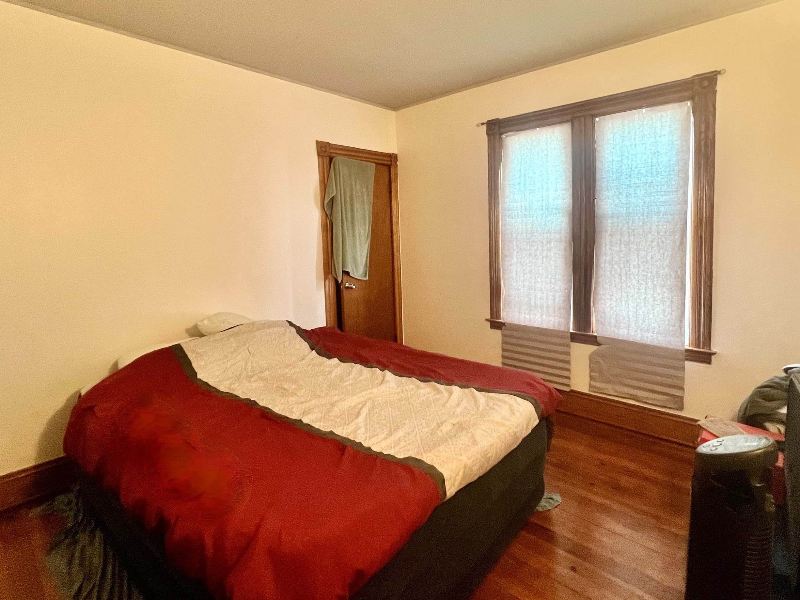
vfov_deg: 74.4
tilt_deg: -4.4
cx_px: 443
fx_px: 393
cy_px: 262
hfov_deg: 90.7
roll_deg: +1.5
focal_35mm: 17
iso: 400
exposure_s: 1/60
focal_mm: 1.57
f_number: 1.8
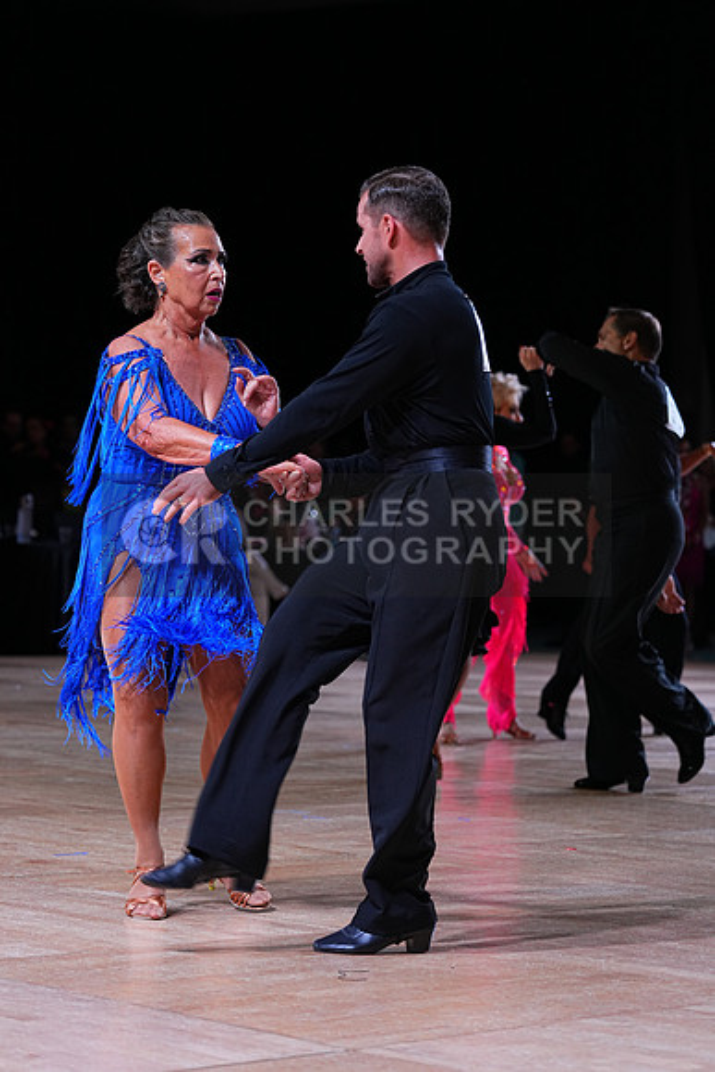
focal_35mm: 102
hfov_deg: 13.4
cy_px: 536
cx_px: 358
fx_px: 3037
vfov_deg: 20.0
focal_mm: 102
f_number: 4
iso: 1250
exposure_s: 1/400
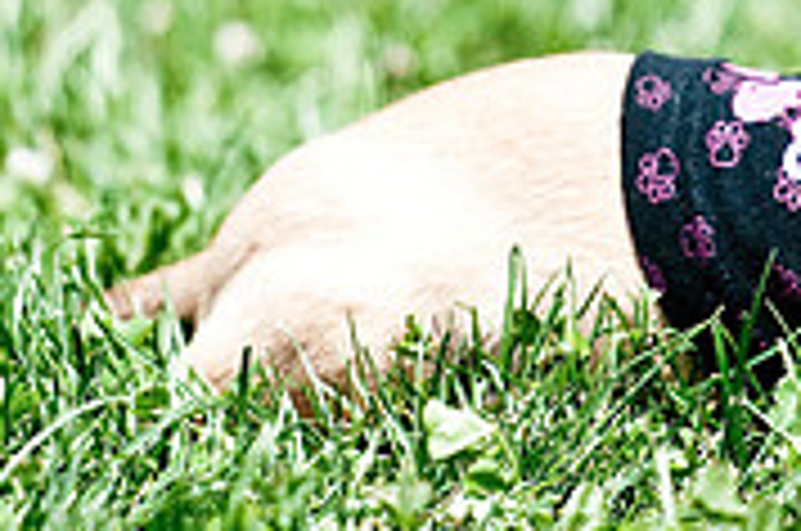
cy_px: 34
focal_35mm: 980
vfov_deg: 1.4
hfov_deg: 2.1
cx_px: 788
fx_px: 21766
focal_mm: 200
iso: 200
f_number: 2.8
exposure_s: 1/5000
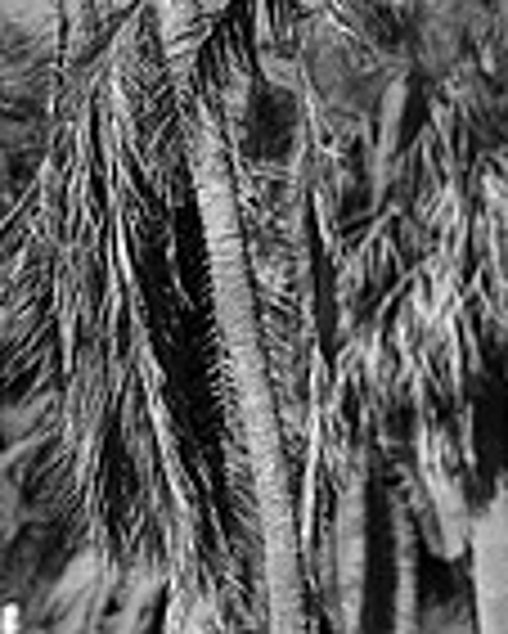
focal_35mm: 597
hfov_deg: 2.6
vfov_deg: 3.2
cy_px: 589
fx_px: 11208
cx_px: 274
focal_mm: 200
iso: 100
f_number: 5.6
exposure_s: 1/2000
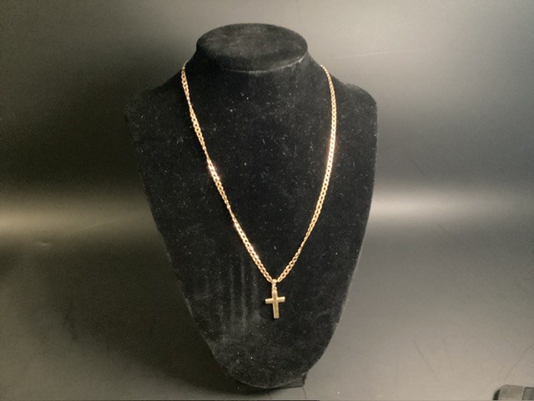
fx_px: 478
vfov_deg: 45.4
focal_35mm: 31
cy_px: 200
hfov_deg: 58.4
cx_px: 267
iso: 800
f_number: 2.4
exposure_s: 1/17
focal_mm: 3.3
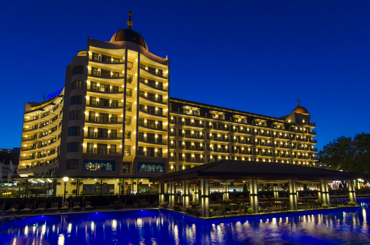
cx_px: 185
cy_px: 122
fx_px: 185
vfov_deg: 67.1
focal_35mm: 18
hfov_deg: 90.1
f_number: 11
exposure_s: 1/2
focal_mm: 12
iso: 800
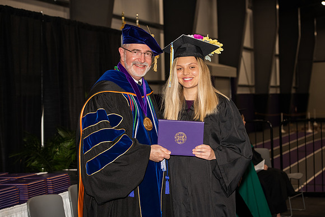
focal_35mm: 80
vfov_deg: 17.1
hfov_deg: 25.4
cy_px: 108
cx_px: 162
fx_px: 722
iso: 1000
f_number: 5.6
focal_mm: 80
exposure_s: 1/200
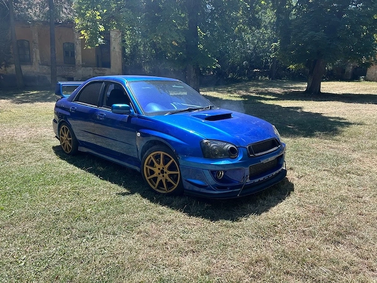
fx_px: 283
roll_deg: -2.2
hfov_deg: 67.3
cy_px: 142
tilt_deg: -12.1
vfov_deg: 53.1
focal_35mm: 26
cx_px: 188
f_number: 1.5
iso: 50
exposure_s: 1/1621
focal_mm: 5.7
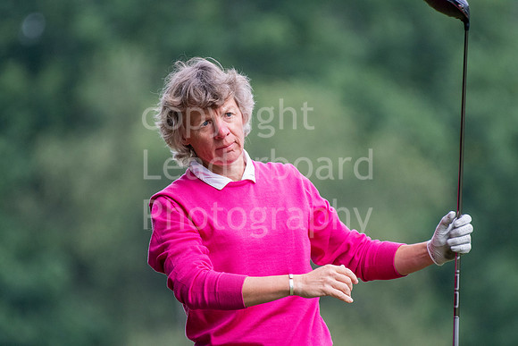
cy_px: 173
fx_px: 10794
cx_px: 259
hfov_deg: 2.7
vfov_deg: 1.8
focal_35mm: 750
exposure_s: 1/1000
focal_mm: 500
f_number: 5.6
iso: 1250
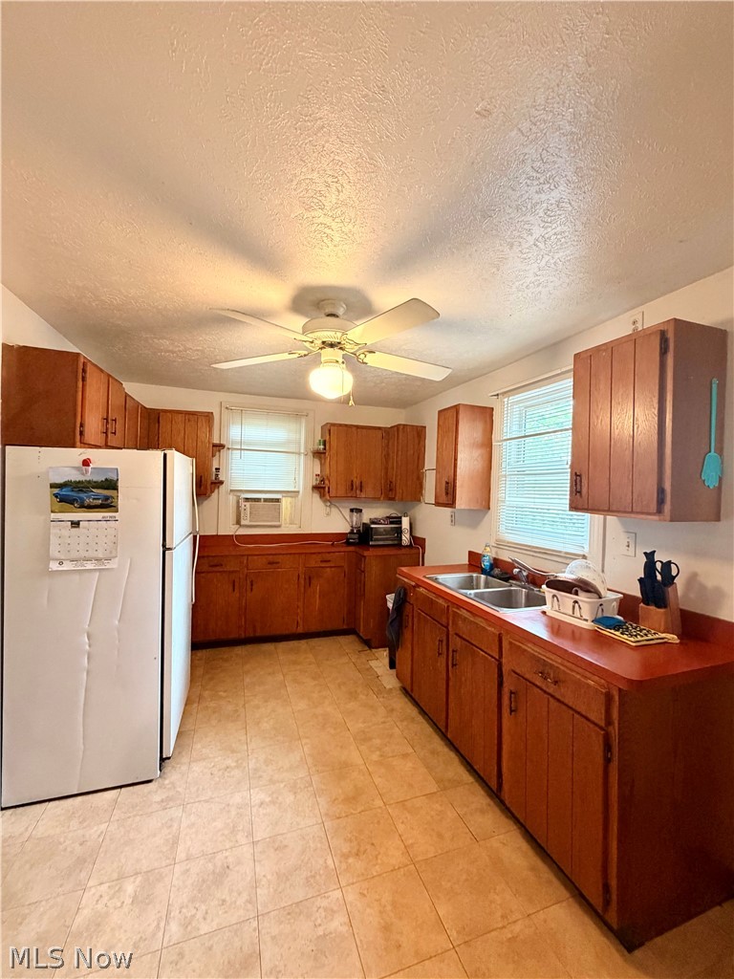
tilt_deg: -0.3
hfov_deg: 85.7
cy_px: 490
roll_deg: -1.5
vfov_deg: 102.1
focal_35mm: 14
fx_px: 396
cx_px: 367
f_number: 2.2
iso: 400
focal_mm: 2.22
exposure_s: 1/60
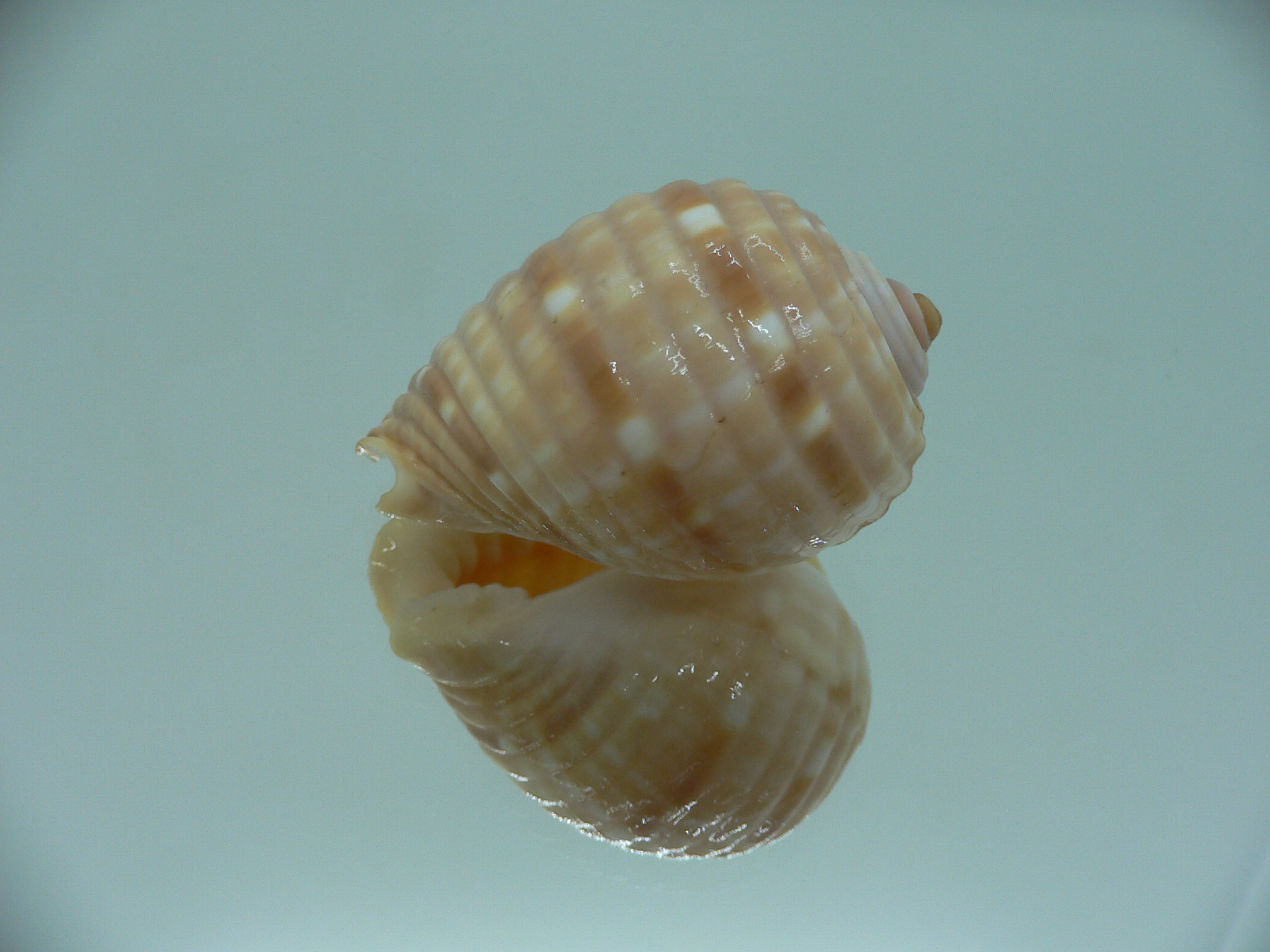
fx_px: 1284
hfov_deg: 52.6
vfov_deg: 40.7
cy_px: 476
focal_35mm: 35
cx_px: 635
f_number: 2.8
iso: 80
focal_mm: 4.6
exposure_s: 1/60
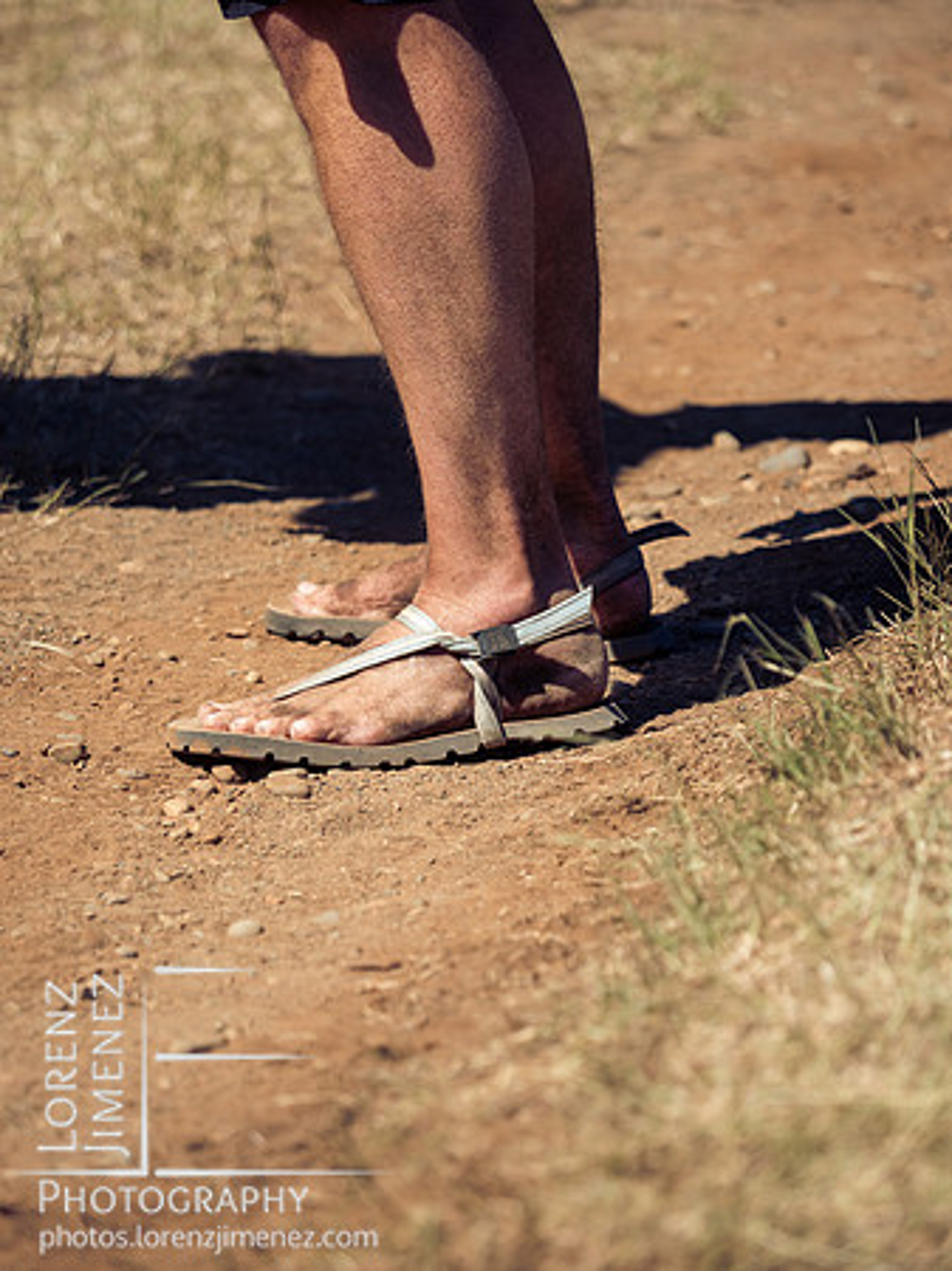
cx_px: 476
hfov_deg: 5.0
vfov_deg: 6.6
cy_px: 636
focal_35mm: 300
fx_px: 11011
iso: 64
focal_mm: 150
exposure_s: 1/1000
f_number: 2.8
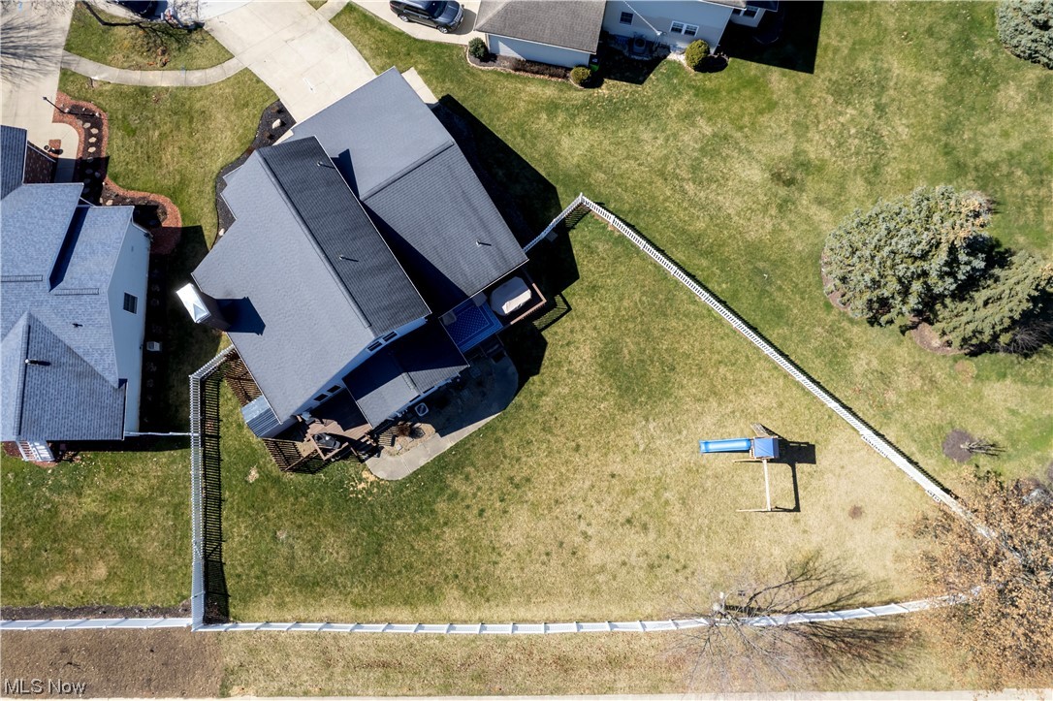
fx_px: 643
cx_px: 526
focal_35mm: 22
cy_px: 350
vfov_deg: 57.2
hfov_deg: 78.6
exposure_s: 1/800
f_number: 2.8
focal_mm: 8.38
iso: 100
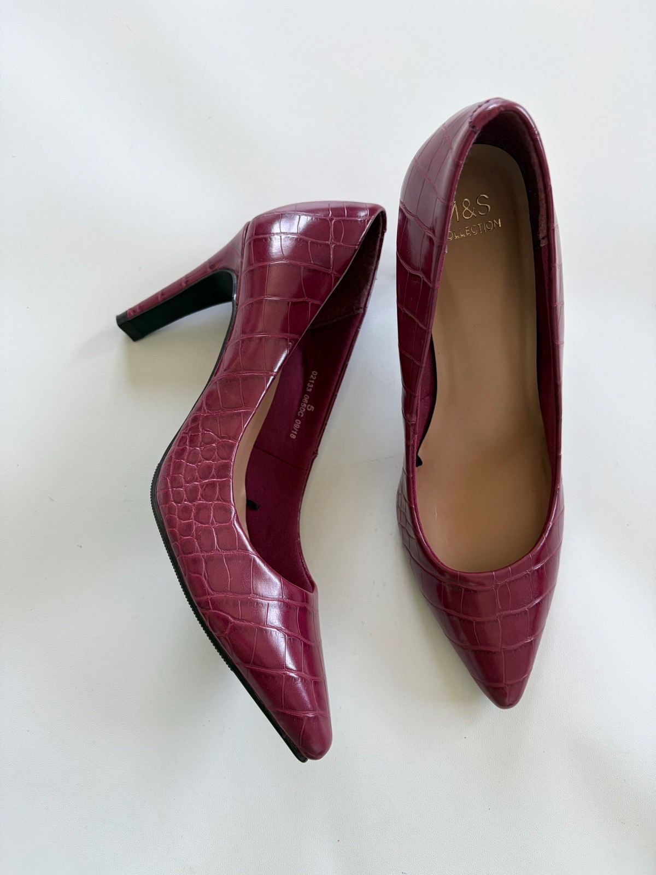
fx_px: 657
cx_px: 328
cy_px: 438
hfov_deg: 53.1
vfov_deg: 67.3
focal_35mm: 26
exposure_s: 1/101
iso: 125
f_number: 1.6
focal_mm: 5.96
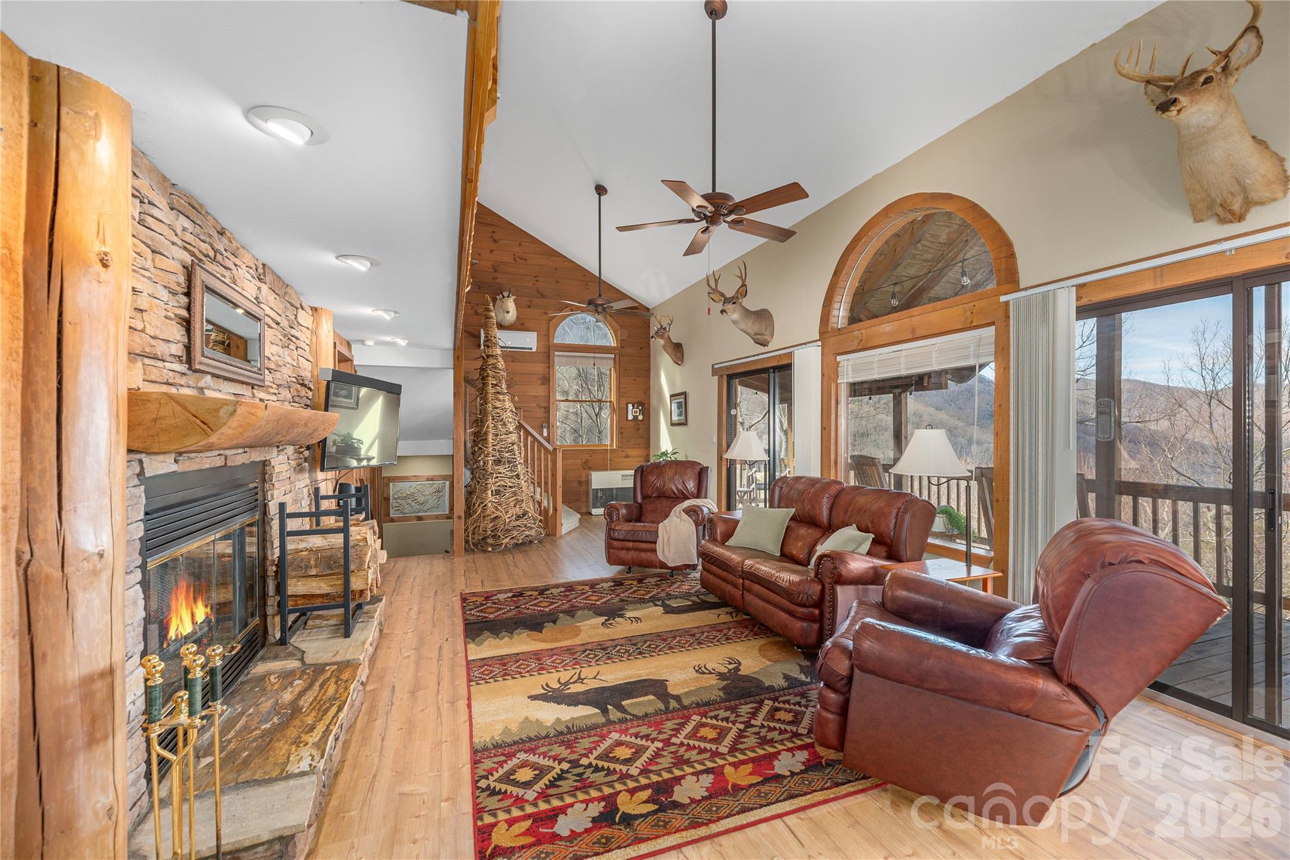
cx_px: 645
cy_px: 430
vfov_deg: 81.2
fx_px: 502
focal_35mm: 14
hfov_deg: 104.3
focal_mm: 14
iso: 320
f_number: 7.1
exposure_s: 1/100
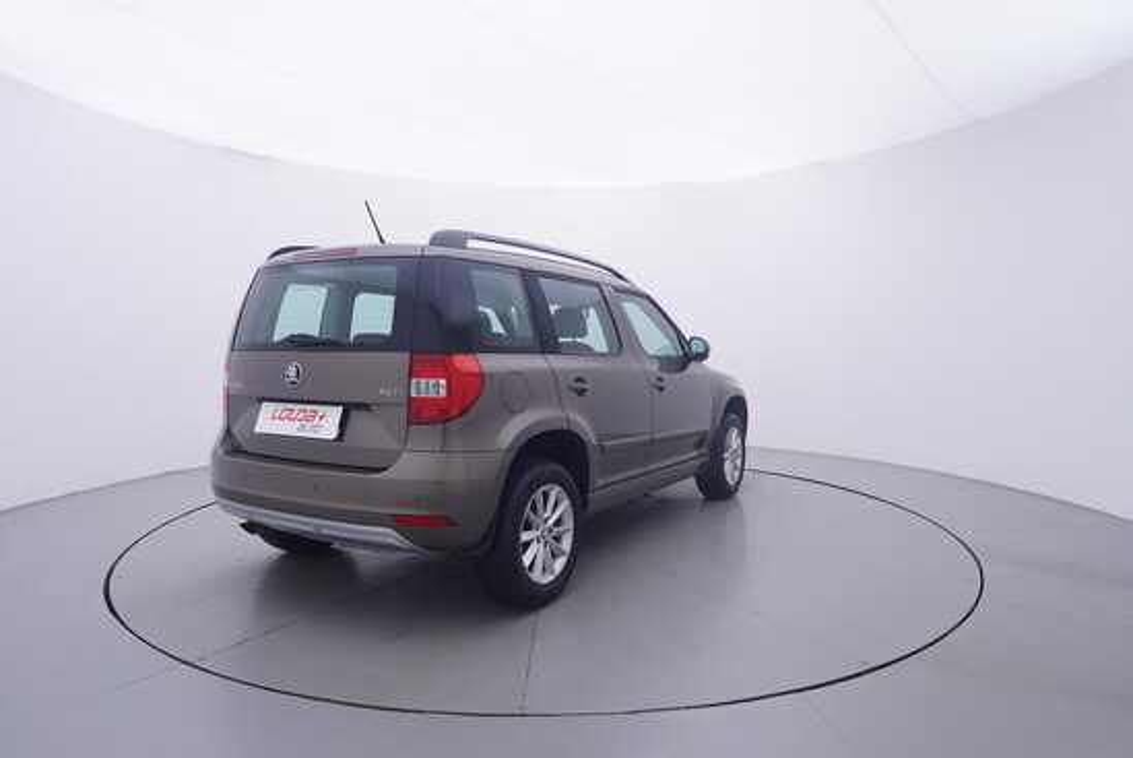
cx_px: 566
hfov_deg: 77.3
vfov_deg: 56.2
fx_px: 709
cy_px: 379
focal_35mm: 22
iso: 200
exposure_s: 1/80
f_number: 5
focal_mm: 15
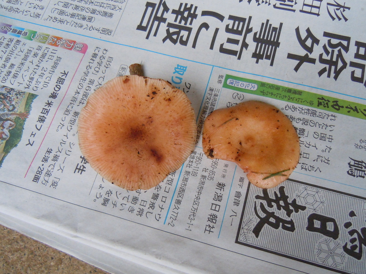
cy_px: 137
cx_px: 183
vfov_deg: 46.8
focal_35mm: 30
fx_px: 317
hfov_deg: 60.0
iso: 500
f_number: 3.5
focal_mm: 5.4
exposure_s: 1/125
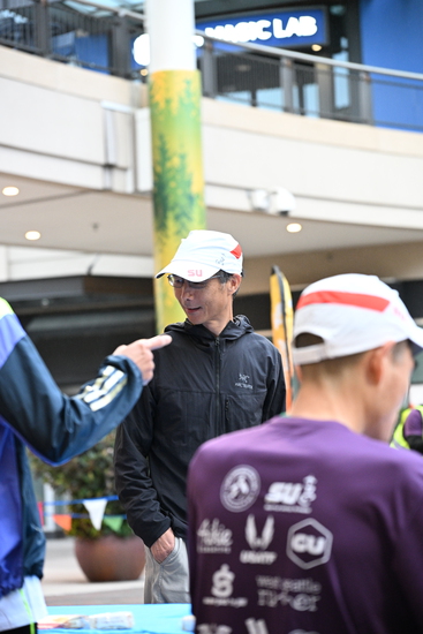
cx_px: 212
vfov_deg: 22.1
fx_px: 1620
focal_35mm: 92
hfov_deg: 14.9
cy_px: 317
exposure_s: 1/100
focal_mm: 92
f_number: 4
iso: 3200
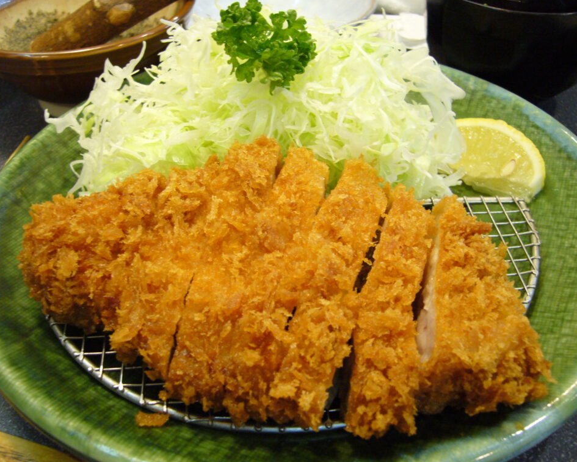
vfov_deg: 40.1
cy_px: 229
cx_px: 288
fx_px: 632
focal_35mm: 37
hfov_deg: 49.1
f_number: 2.8
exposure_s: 1/8
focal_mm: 5.8
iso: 200
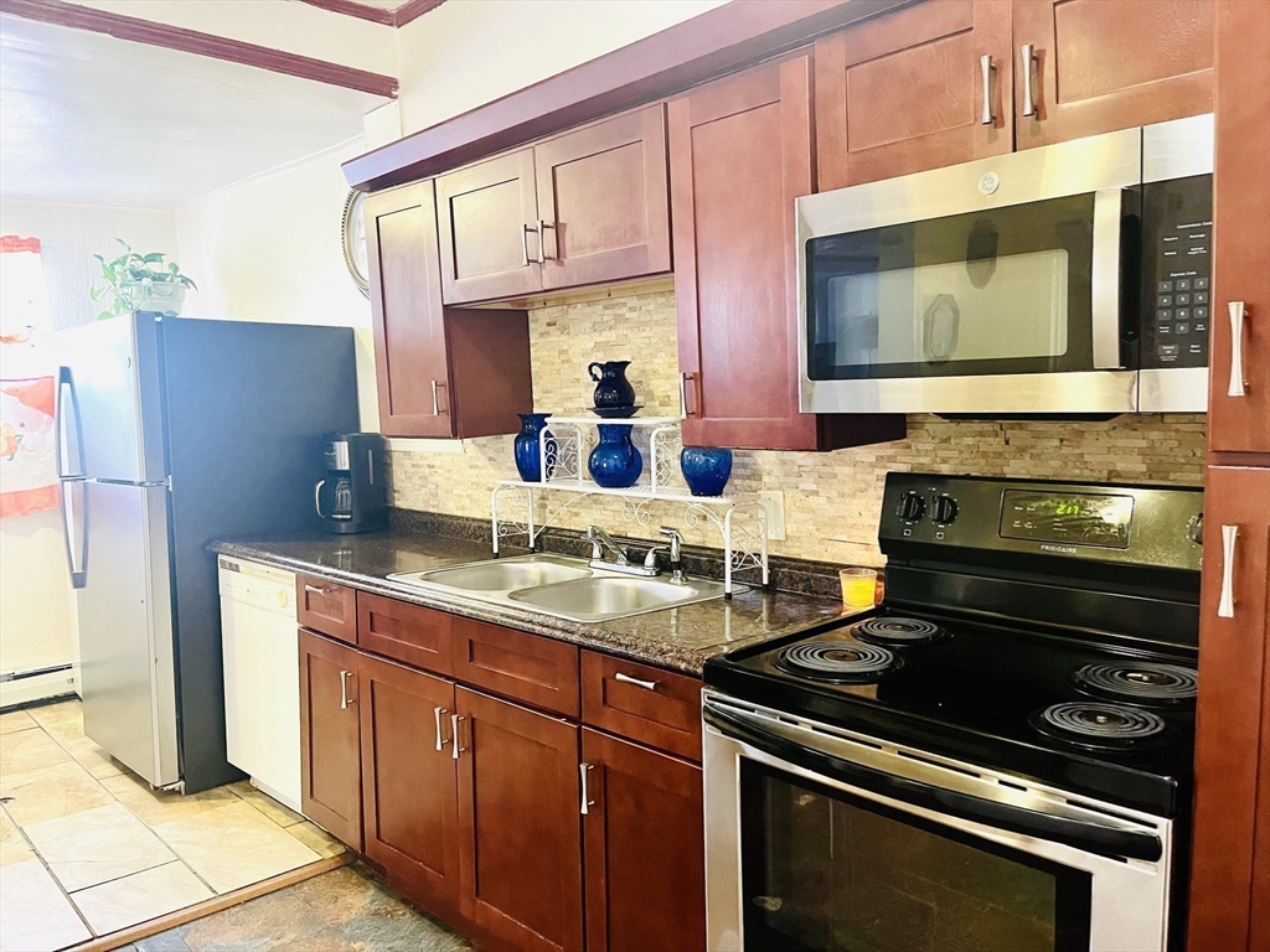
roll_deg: +2.5
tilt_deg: -6.2
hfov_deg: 67.3
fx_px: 954
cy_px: 476
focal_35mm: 26
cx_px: 635
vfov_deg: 53.1
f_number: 1.6
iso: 500
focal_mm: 5.1
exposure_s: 1/40
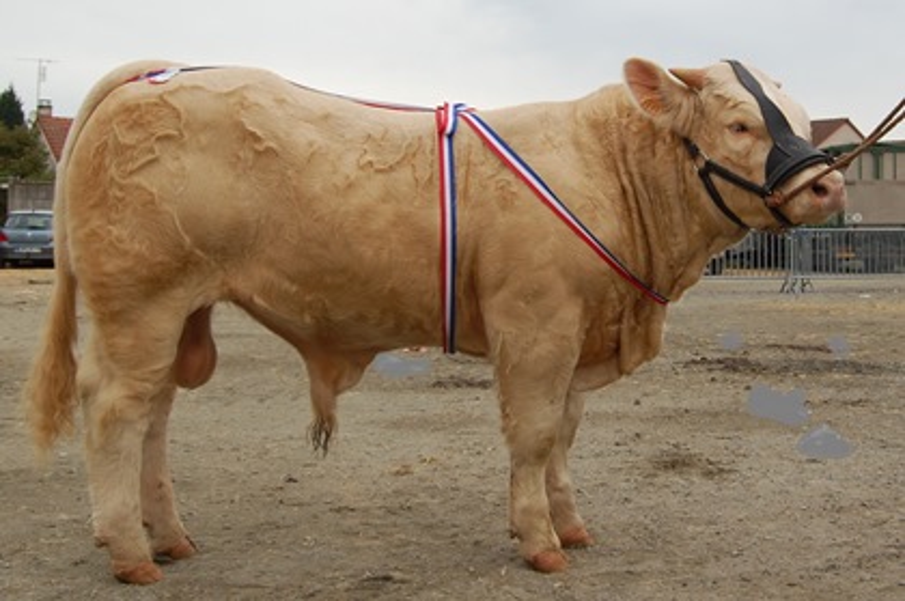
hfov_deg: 57.3
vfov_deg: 39.9
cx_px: 452
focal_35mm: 33
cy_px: 300
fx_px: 829
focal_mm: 22
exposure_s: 1/160
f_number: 6.3
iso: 200
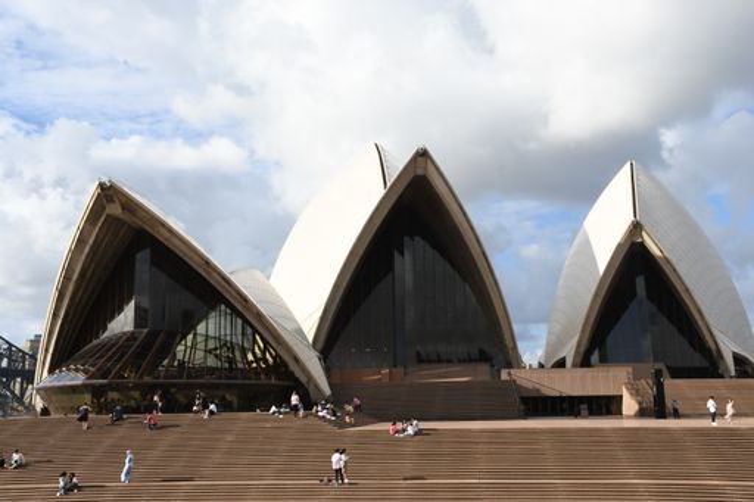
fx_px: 817
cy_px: 251
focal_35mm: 39
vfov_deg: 34.2
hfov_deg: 49.6
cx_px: 377
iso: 100
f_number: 11
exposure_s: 1/125
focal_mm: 26
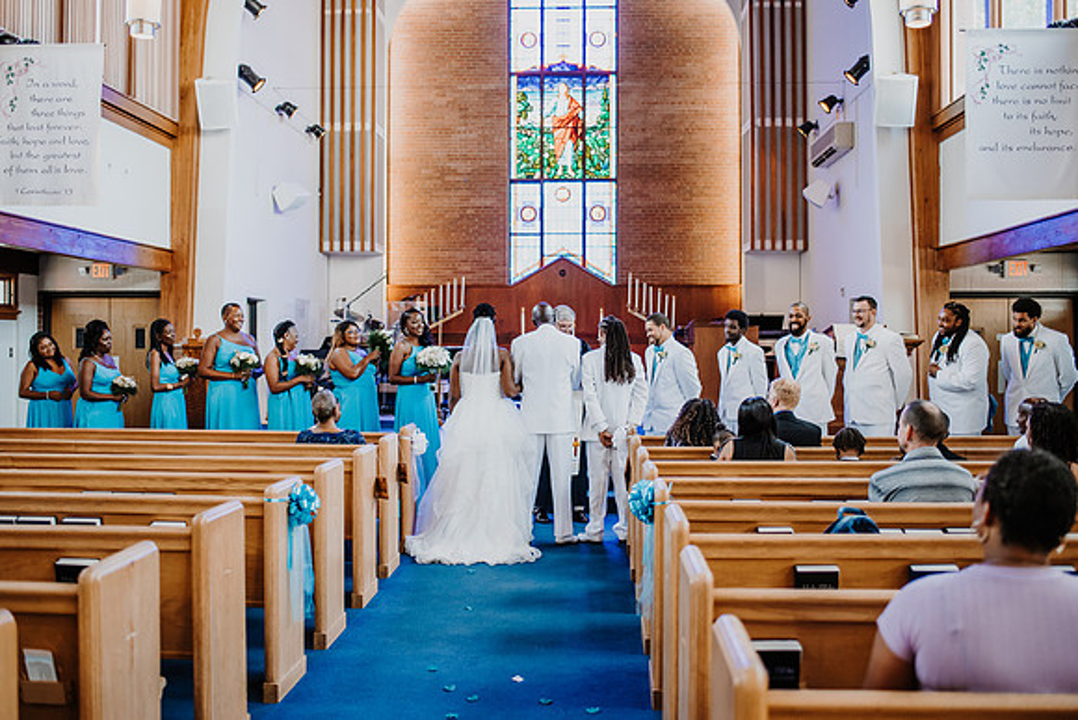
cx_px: 519
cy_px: 346
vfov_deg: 36.1
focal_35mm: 37
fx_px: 1104
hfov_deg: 52.0
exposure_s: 1/640
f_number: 2.2
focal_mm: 35
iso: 1400
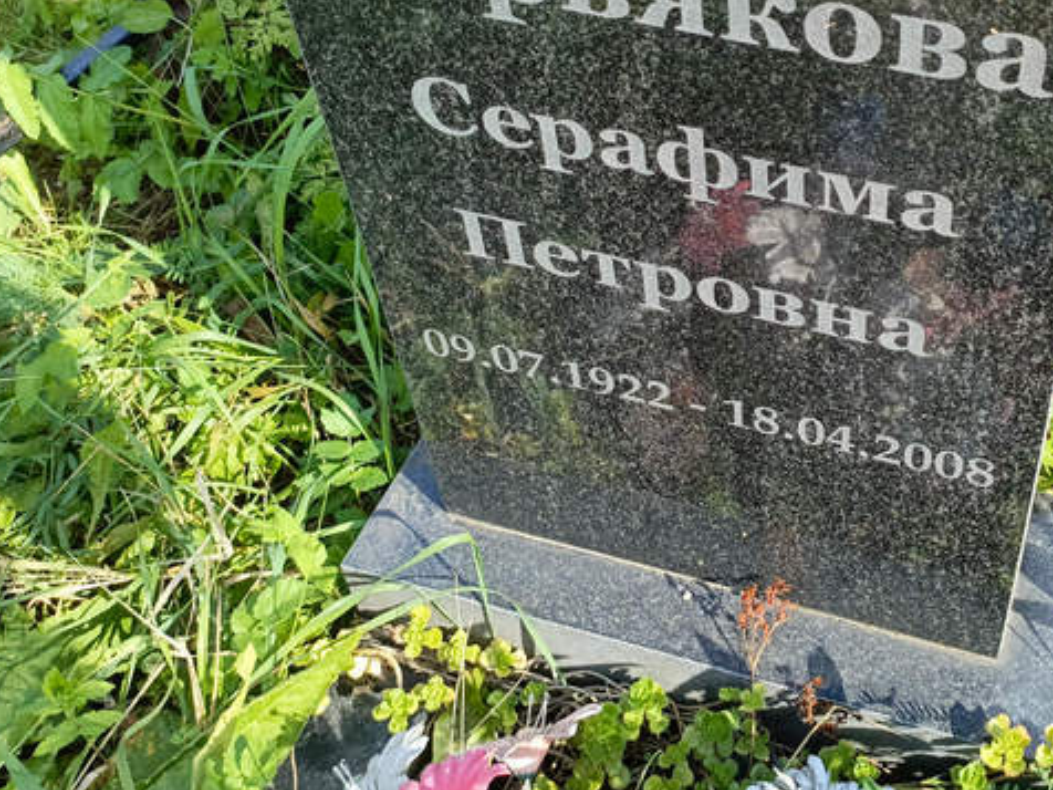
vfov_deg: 33.7
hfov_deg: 43.0
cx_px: 821
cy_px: 201
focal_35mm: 42
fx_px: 1278
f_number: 1.69
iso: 112
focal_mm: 4.76
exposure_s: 1/417
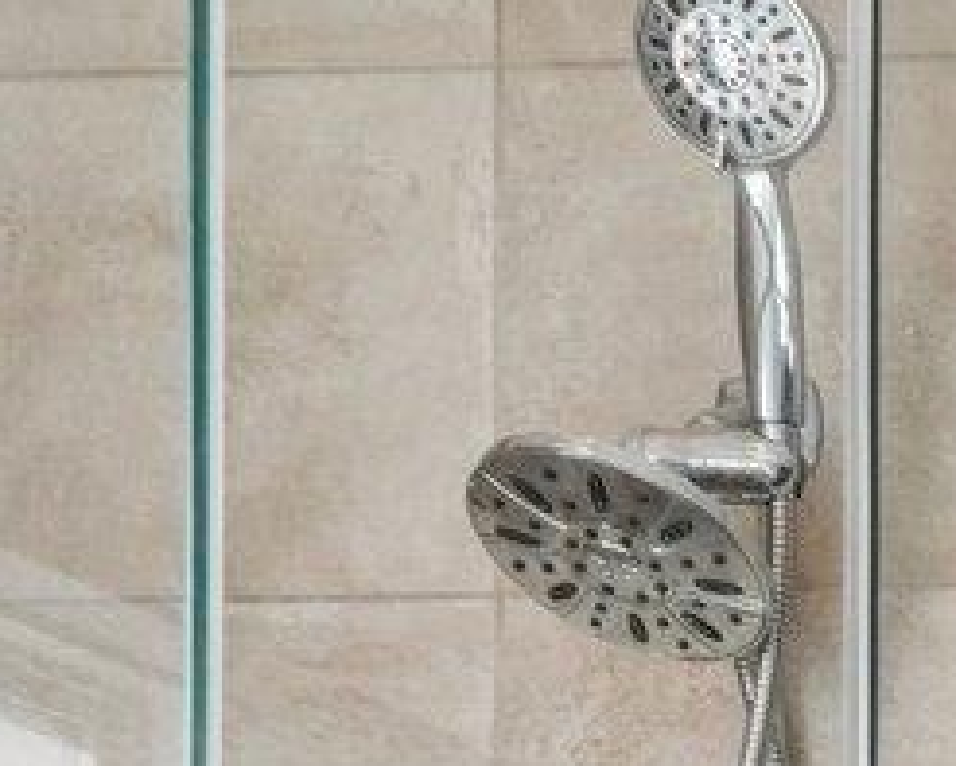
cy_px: 1899
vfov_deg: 9.9
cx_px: 2670
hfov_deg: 10.8
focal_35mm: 135
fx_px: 3820
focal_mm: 11.5
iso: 400
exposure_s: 1/20
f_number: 8
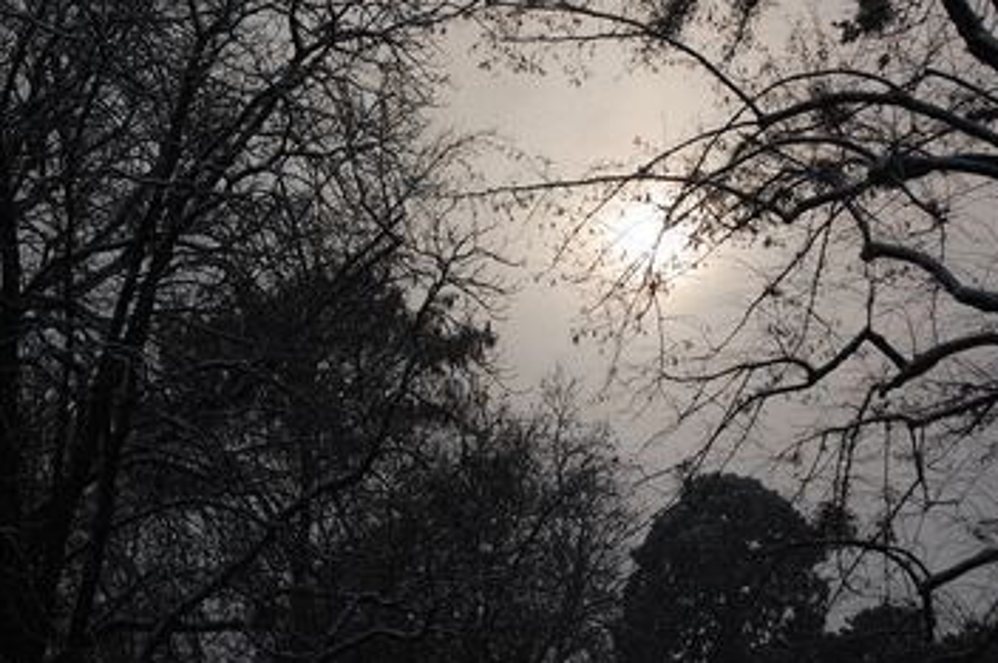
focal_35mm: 143
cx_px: 542
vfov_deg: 9.6
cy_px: 222
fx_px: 3961
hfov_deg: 14.4
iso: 200
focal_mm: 70
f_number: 8
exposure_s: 1/1600
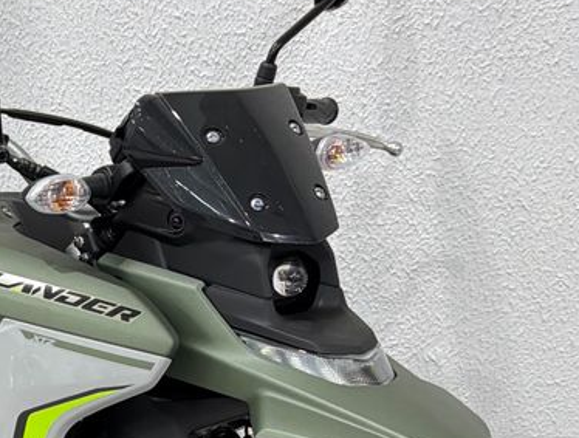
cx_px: -9
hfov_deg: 29.4
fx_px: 1024
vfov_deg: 22.5
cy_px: 509
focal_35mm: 61
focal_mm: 6.76
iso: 125
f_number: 1.78
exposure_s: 1/60
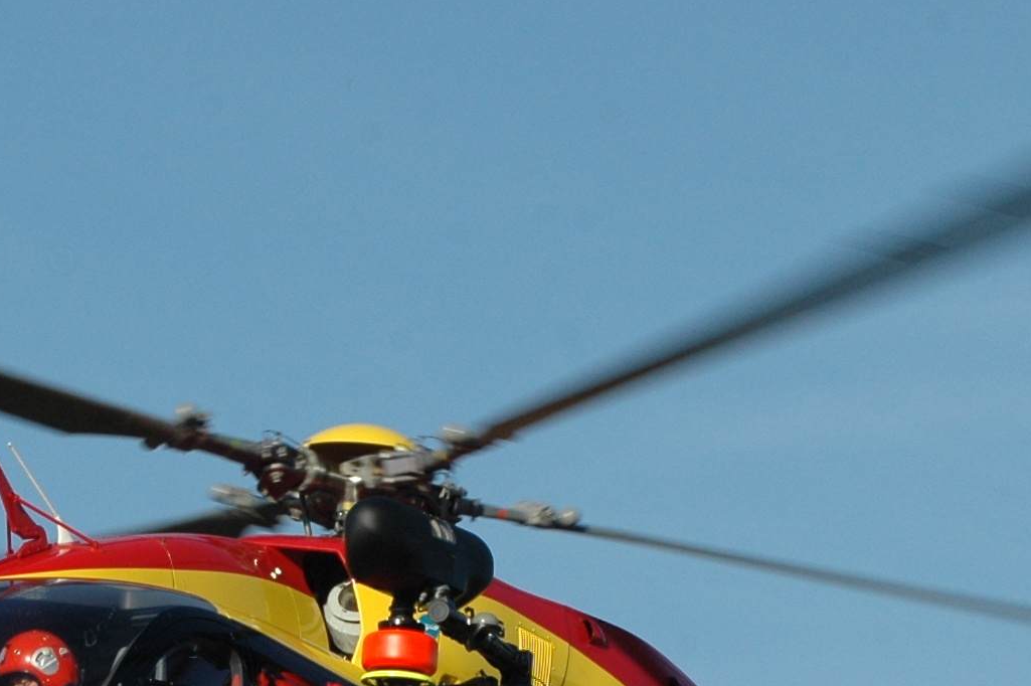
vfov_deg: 4.4
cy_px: 920
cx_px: 390
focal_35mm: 308
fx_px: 8815
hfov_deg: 6.7
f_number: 10
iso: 250
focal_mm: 70
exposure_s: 1/400
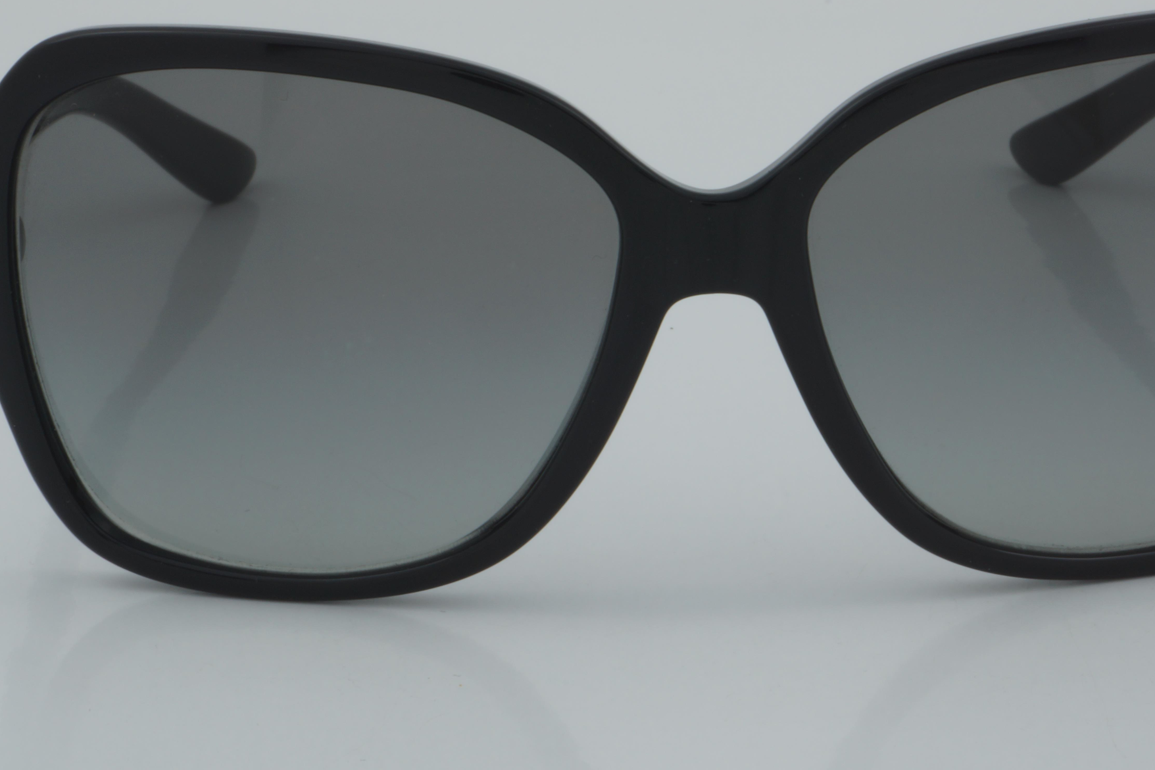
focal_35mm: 112
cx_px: 693
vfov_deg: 12.3
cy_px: 309
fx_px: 3583
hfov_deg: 18.3
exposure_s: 1/4
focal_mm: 55
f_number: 32
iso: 100
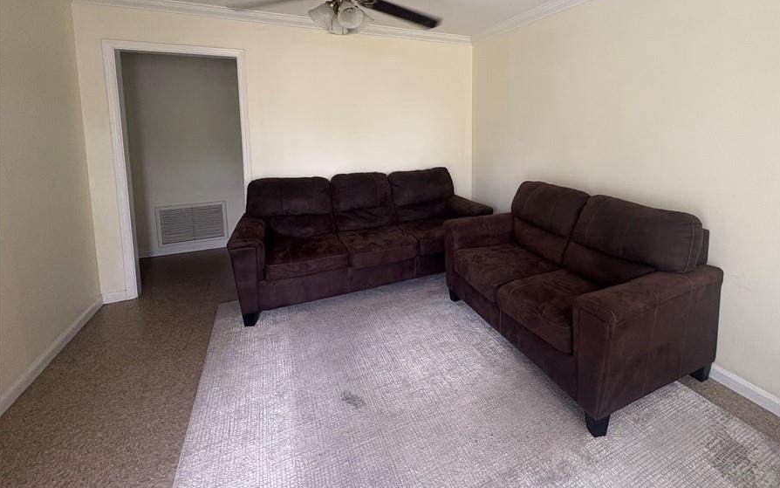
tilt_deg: -6.4
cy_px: 160
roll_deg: +0.3
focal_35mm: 17
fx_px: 361
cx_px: 444
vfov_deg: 66.1
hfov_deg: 93.8
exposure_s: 1/64
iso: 200
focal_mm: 2.22
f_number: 2.2
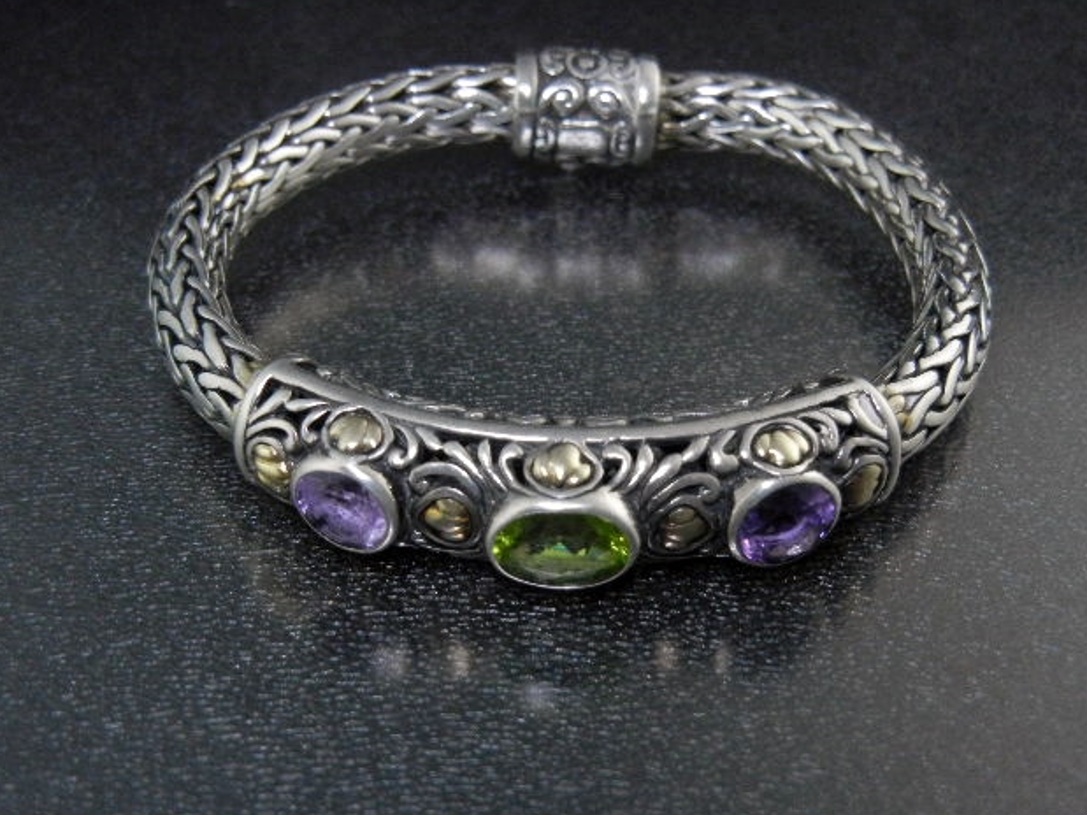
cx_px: 553
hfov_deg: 31.7
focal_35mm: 61
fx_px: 1915
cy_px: 416
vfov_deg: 24.0
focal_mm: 10.6
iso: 800
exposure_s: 1/30
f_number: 8
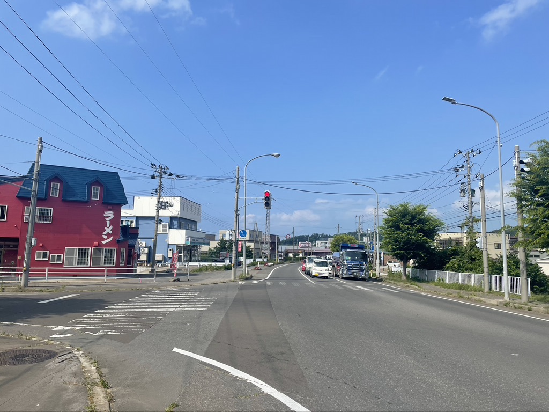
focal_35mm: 26
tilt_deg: +8.1
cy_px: 206
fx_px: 412
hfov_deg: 67.3
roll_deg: -0.7
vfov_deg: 53.1
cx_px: 274
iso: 32
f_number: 1.6
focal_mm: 4.2
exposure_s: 1/4132
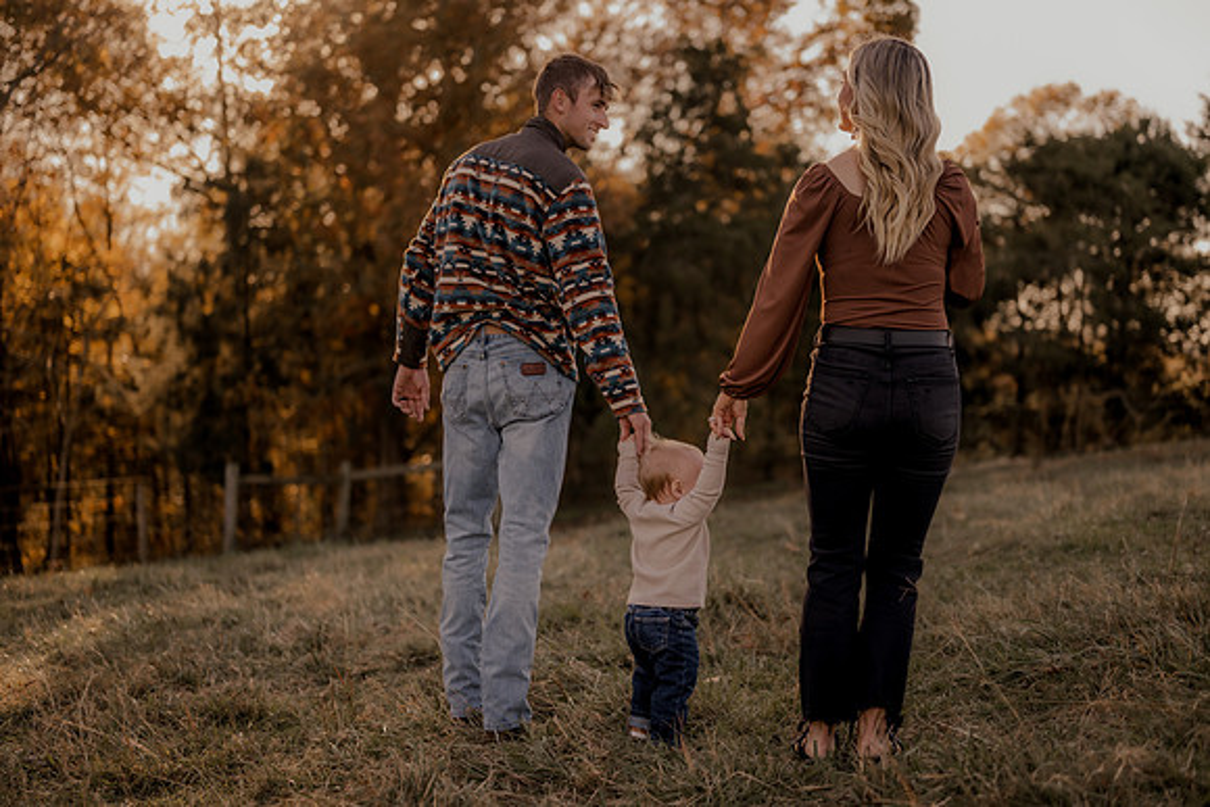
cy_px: 404
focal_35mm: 50
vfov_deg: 27.0
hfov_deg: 39.6
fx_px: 1681
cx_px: 605
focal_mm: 50
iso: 250
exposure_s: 1/1250
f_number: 1.8
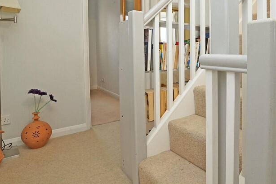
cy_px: 63
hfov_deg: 68.5
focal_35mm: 25
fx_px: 192
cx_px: 194
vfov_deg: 50.5
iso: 800
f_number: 4
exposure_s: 1/160
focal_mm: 10
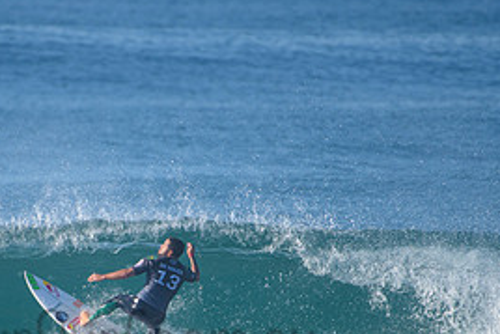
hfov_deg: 1.9
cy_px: 322
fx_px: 15035
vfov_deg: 1.3
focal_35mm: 1082
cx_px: 118
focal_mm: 500
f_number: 5.6
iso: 360
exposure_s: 1/2000
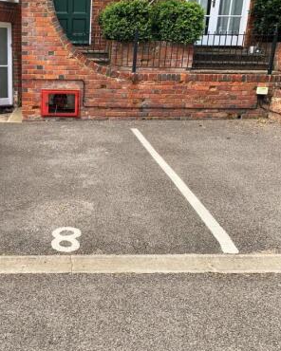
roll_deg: -0.7
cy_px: 160
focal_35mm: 40
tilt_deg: -13.2
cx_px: 48
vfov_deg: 45.7
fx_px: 416
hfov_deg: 35.8
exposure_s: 1/314
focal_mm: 4.25
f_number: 1.8
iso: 25
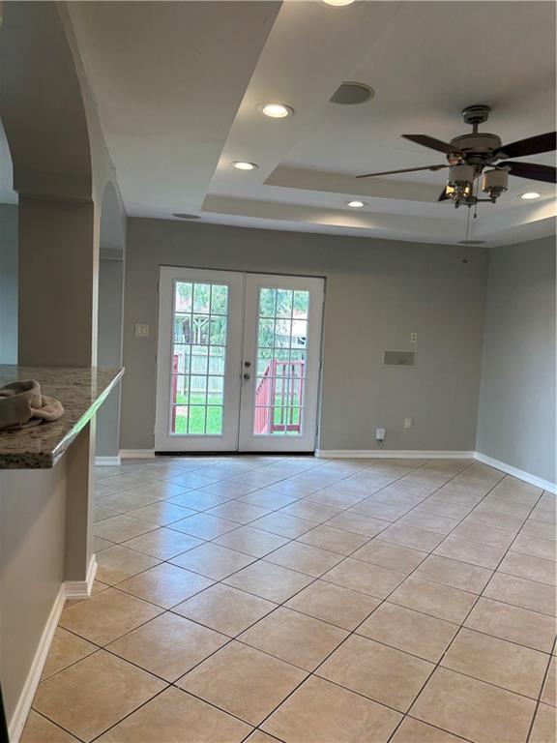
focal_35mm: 26
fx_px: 558
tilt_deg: -4.7
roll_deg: -3.7
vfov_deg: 67.3
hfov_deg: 53.1
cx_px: 278
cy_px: 372
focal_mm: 5.96
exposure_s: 1/120
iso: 64
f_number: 1.6
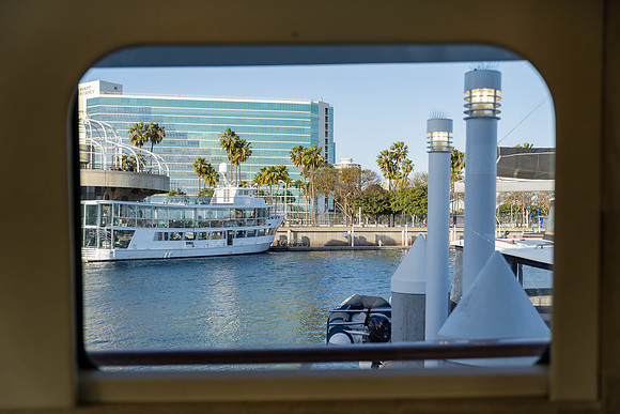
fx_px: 679
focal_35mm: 39
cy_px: 207
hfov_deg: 49.1
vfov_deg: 33.9
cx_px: 310
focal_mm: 39.4
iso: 100
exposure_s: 1/640
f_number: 2.8
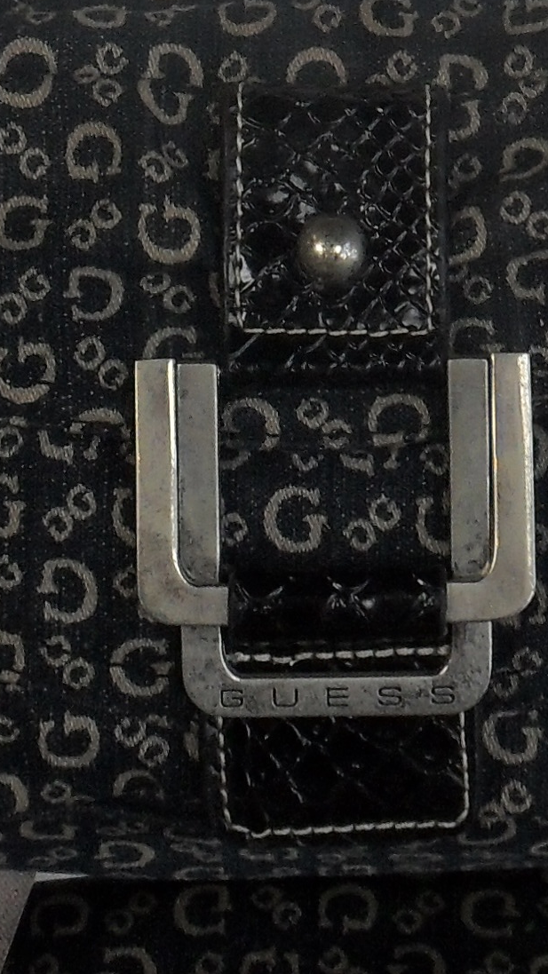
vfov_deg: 15.4
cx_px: 344
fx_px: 3462
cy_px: -246
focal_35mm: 134
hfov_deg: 9.0
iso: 100
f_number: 4
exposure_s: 1/90
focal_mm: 6.6
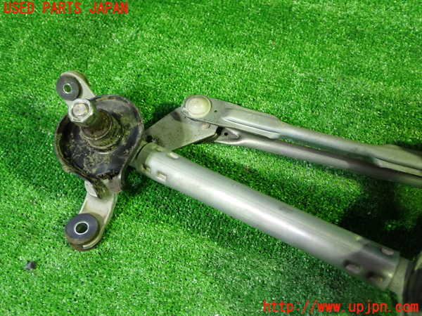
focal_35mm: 32
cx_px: 211
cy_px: 158
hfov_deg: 56.8
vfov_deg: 44.2
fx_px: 390
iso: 640
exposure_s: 1/30
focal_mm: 5.79
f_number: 2.4
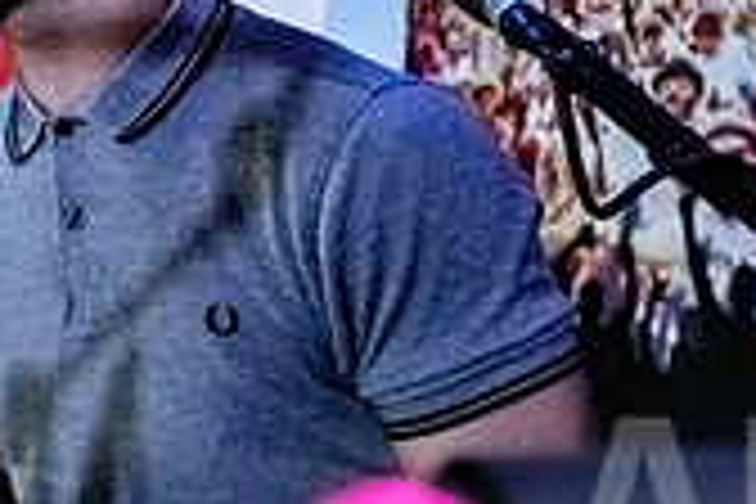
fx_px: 1827
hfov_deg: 22.3
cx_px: -40
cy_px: 20
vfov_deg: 15.5
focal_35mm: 87
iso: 8000
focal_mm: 24
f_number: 4
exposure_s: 1/400
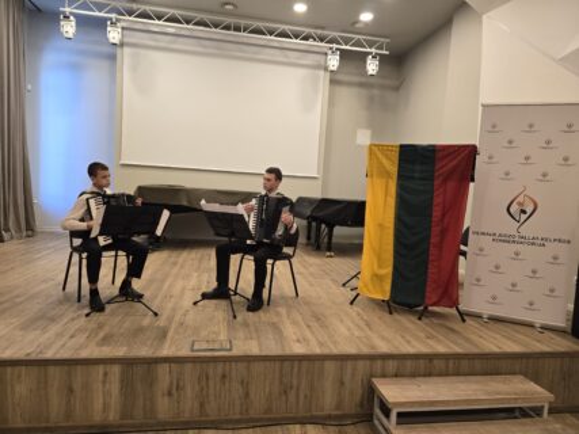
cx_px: 290
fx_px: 385
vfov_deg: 58.9
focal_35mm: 23
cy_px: 217
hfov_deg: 73.9
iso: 160
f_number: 1.7
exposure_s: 1/54.9
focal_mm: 6.3
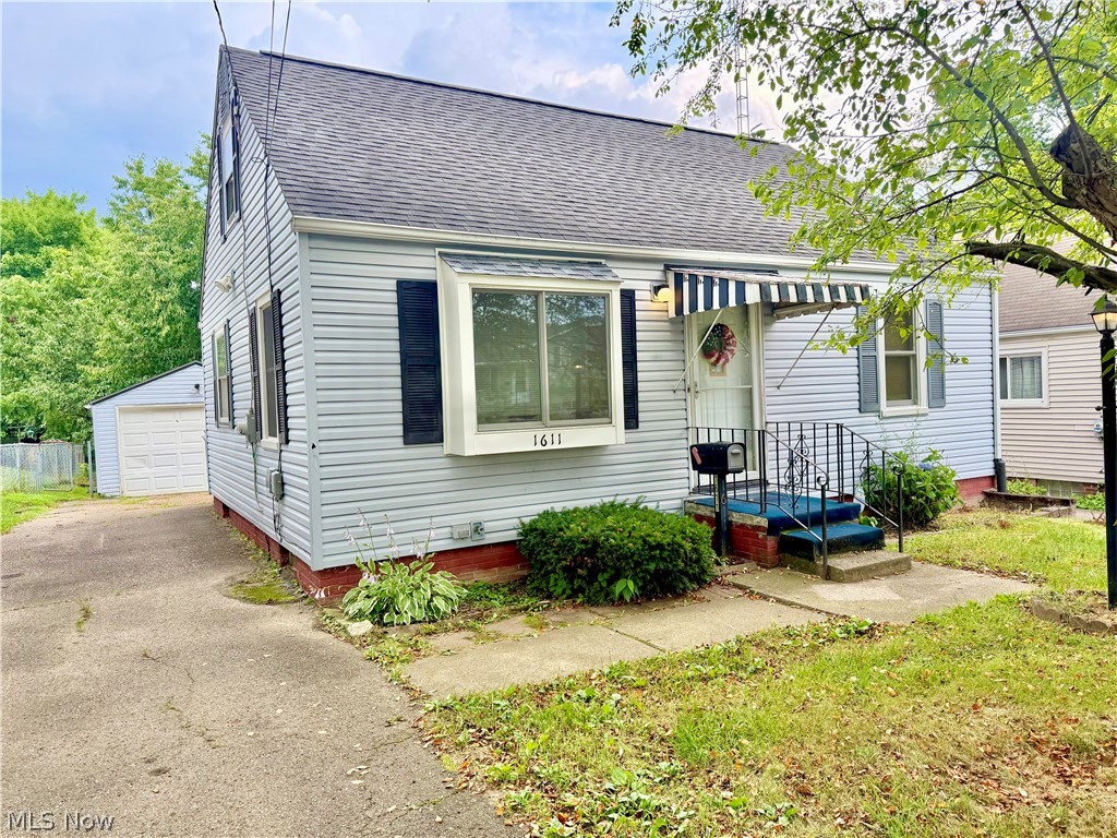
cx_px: 558
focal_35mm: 24
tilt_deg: -1.3
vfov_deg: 56.8
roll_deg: +2.9
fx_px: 774
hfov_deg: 71.6
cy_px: 419
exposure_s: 1/868
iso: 100
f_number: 1.78
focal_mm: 6.76
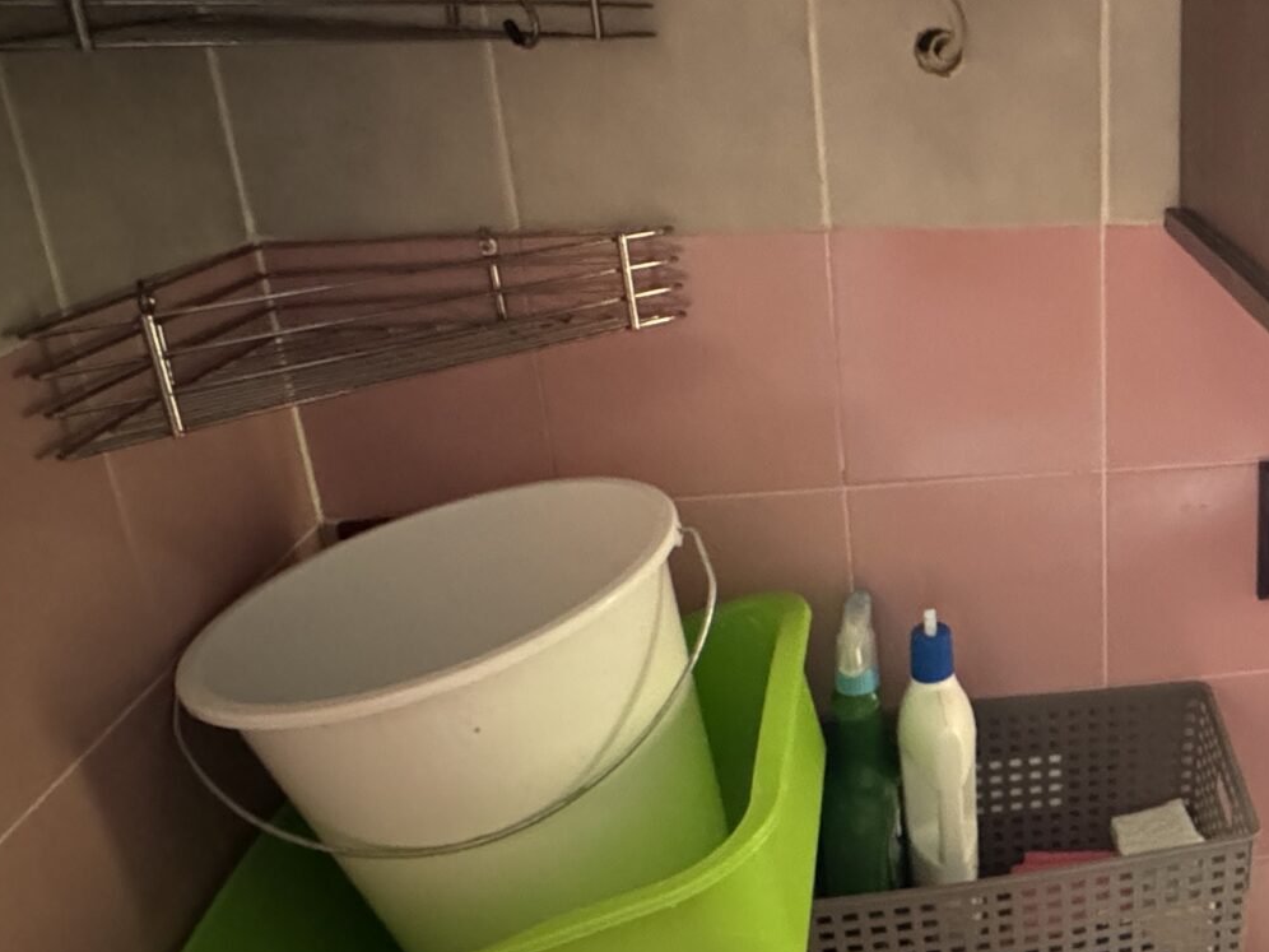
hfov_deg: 43.8
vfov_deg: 39.6
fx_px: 1320
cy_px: 419
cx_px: 1273
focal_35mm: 36
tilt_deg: -18.8
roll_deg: -1.4
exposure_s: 1/40
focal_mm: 2.22
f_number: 2.2
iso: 1250
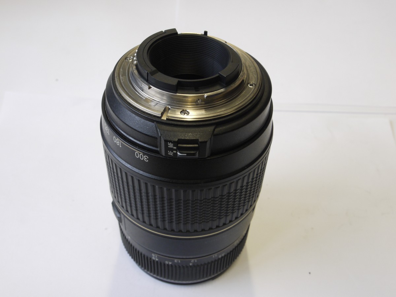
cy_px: 148
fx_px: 458
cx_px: 198
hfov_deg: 46.8
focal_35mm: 40
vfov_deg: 36.0
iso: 400
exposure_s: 1/13
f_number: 11
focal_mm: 20
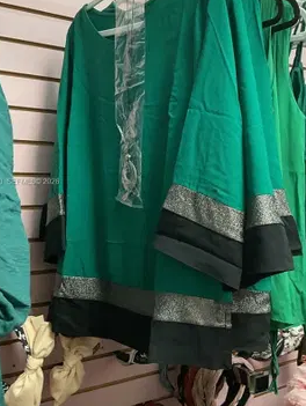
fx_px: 518
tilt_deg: -0.2
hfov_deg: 32.7
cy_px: 182
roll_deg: -0.5
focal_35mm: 44
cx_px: 196
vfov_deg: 42.9
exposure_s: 1/60
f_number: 1.8
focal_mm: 3
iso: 160
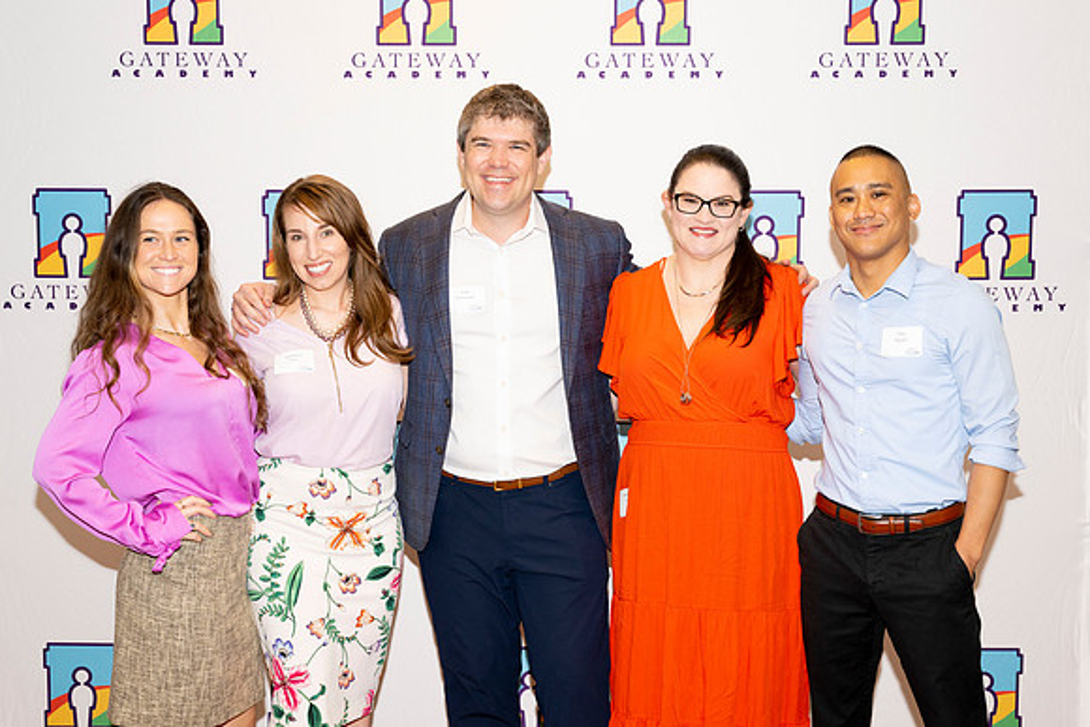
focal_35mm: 52
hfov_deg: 38.2
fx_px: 1572
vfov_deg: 26.0
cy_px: 390
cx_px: 545
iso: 800
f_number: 5.6
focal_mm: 48
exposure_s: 1/160
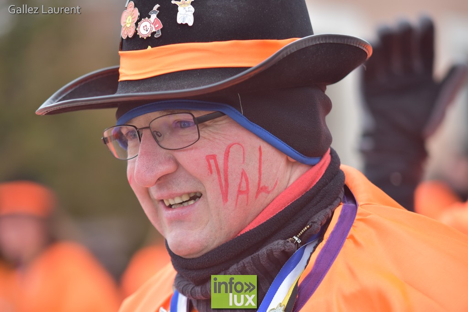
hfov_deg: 12.2
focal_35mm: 168
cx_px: 234
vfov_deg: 8.2
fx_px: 2184
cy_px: 156
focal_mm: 112
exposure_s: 1/160
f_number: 2.8
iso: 320
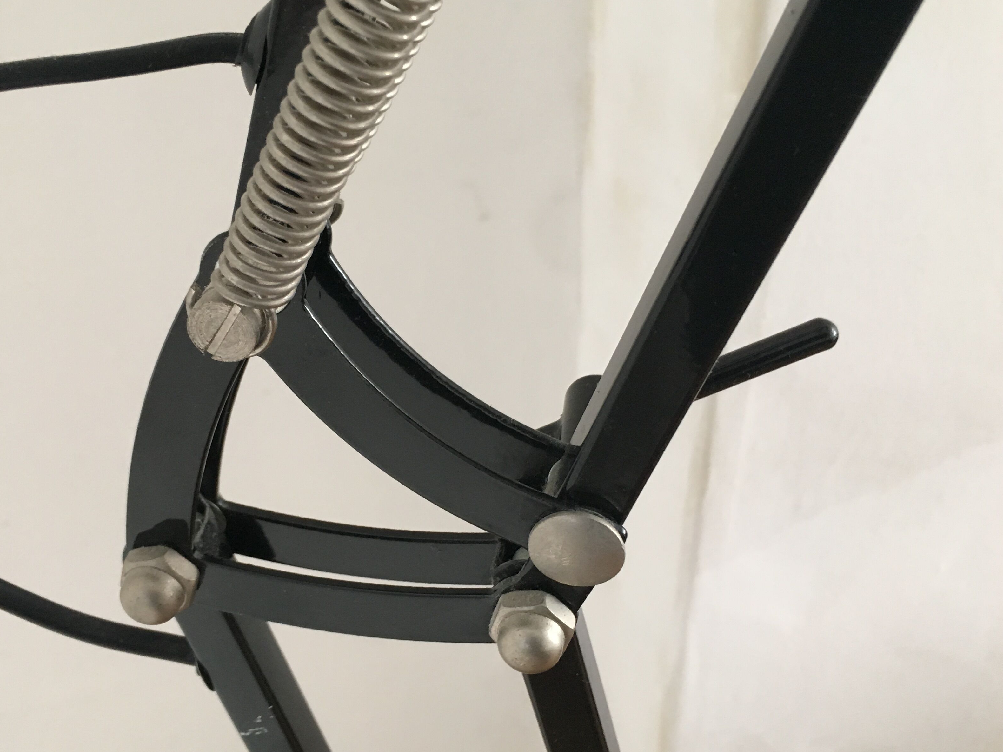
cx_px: 404
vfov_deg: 38.6
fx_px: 1072
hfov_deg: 49.8
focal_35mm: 37
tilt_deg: -34.3
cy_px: 416
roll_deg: +2.4
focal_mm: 4.15
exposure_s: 1/33
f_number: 2.2
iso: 125
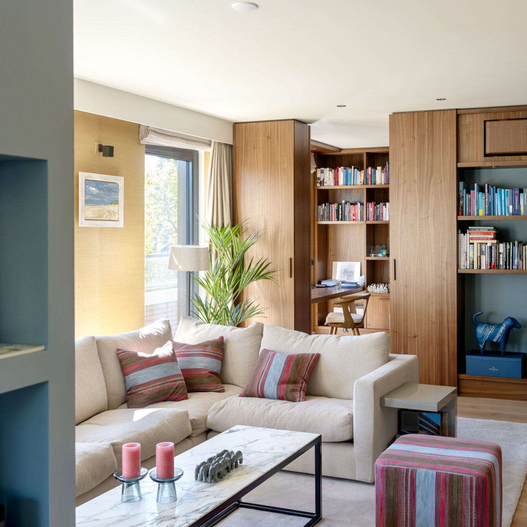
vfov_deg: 42.8
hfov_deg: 42.4
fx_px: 672
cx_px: 340
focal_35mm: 39
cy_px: 260
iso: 400
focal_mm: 20
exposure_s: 1/40
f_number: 4
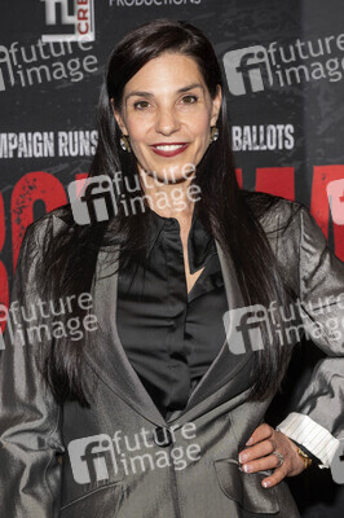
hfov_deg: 21.9
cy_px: 259
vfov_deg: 32.4
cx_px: 172
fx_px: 890
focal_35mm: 62
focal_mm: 62
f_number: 5.6
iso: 800
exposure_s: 1/200
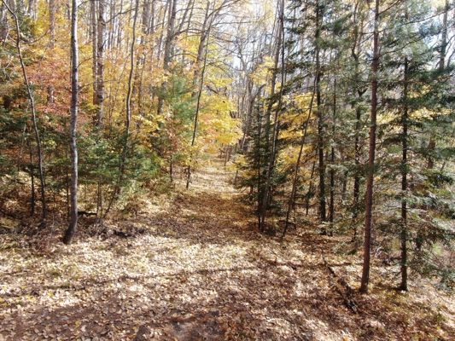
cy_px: 170
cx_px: 228
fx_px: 316
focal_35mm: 24
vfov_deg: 56.8
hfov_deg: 71.6
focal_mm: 4.39
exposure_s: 1/240
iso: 100
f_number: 2.8
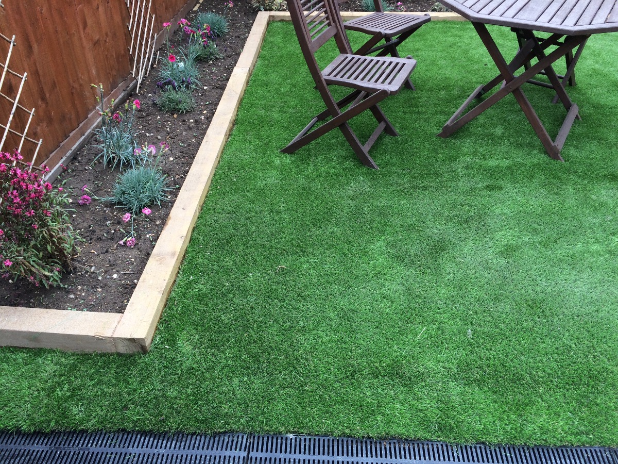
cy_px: 232
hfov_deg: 61.7
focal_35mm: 29
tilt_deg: -35.4
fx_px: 518
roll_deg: -0.6
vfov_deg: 48.2
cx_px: 309
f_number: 2.2
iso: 32
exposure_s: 1/217
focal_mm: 4.15
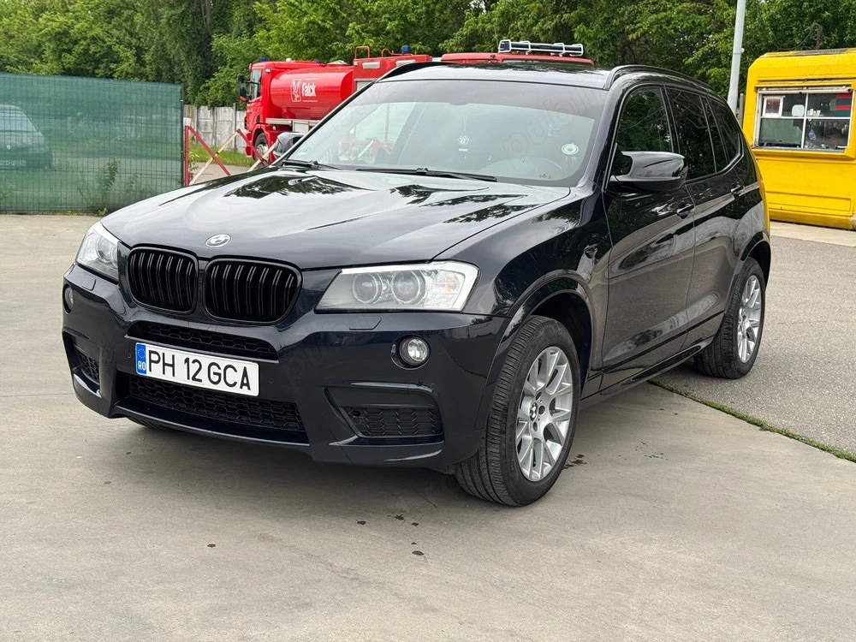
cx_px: 428
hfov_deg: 39.7
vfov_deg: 30.3
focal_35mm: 48
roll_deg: -2.1
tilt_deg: -9.2
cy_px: 321
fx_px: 1187
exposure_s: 1/549
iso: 64
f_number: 1.78
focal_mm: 6.76
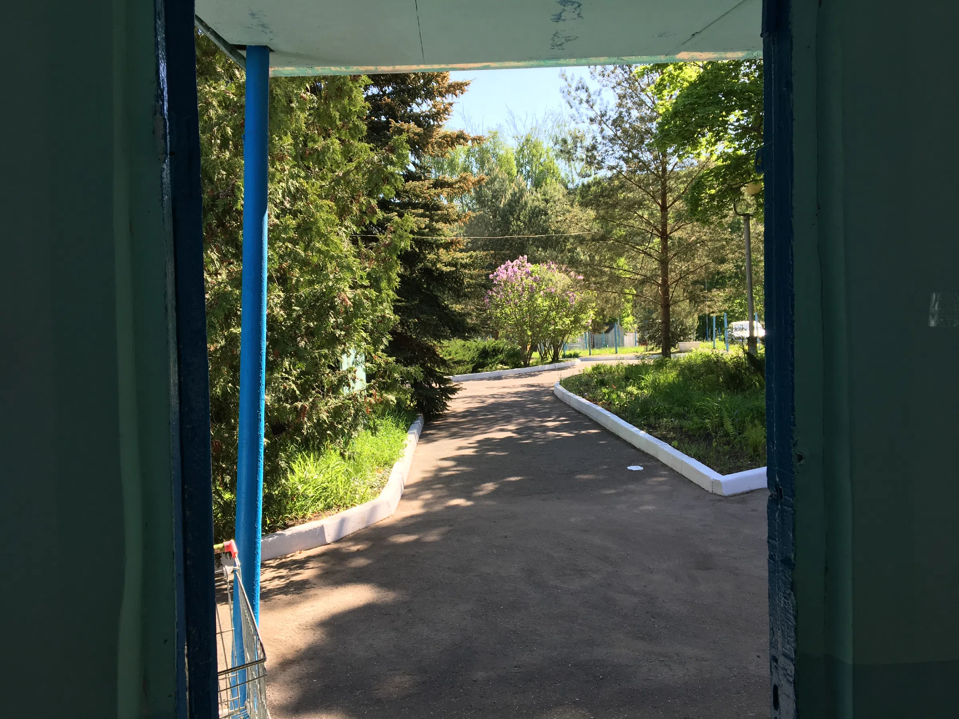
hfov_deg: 61.7
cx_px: 480
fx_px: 803
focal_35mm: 29
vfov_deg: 48.2
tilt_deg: -1.7
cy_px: 360
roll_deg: +1.4
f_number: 2.2
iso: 25
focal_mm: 4.15
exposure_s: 1/346
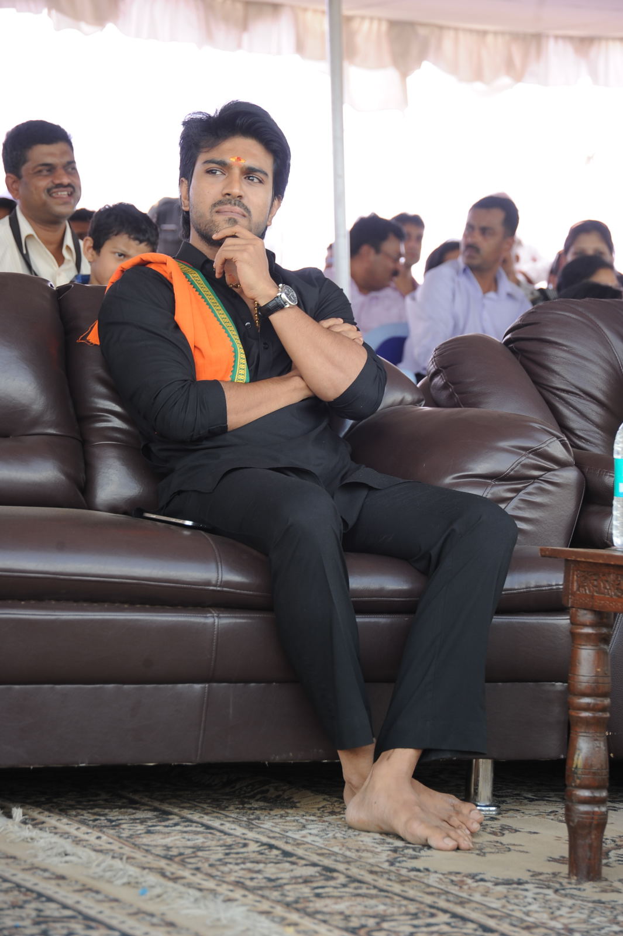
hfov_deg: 13.4
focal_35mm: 102
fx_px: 2650
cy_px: 468
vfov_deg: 20.0
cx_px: 312
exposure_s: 1/100
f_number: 6.3
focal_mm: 102
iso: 400
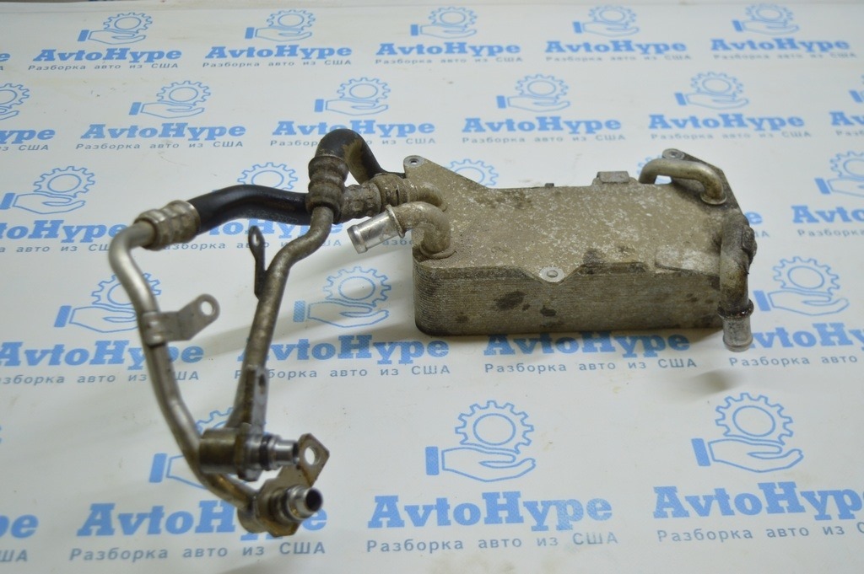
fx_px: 1043
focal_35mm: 44
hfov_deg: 45.0
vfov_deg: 30.8
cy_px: 287
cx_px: 432
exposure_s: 1/60
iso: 400
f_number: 4.2
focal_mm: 29
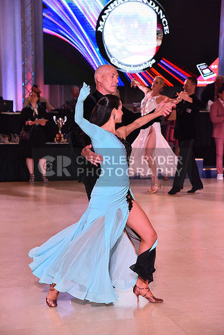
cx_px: 112
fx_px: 802
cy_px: 168
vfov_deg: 23.6
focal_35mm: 86
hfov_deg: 15.9
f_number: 6.3
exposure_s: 1/320
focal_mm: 86
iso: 2500
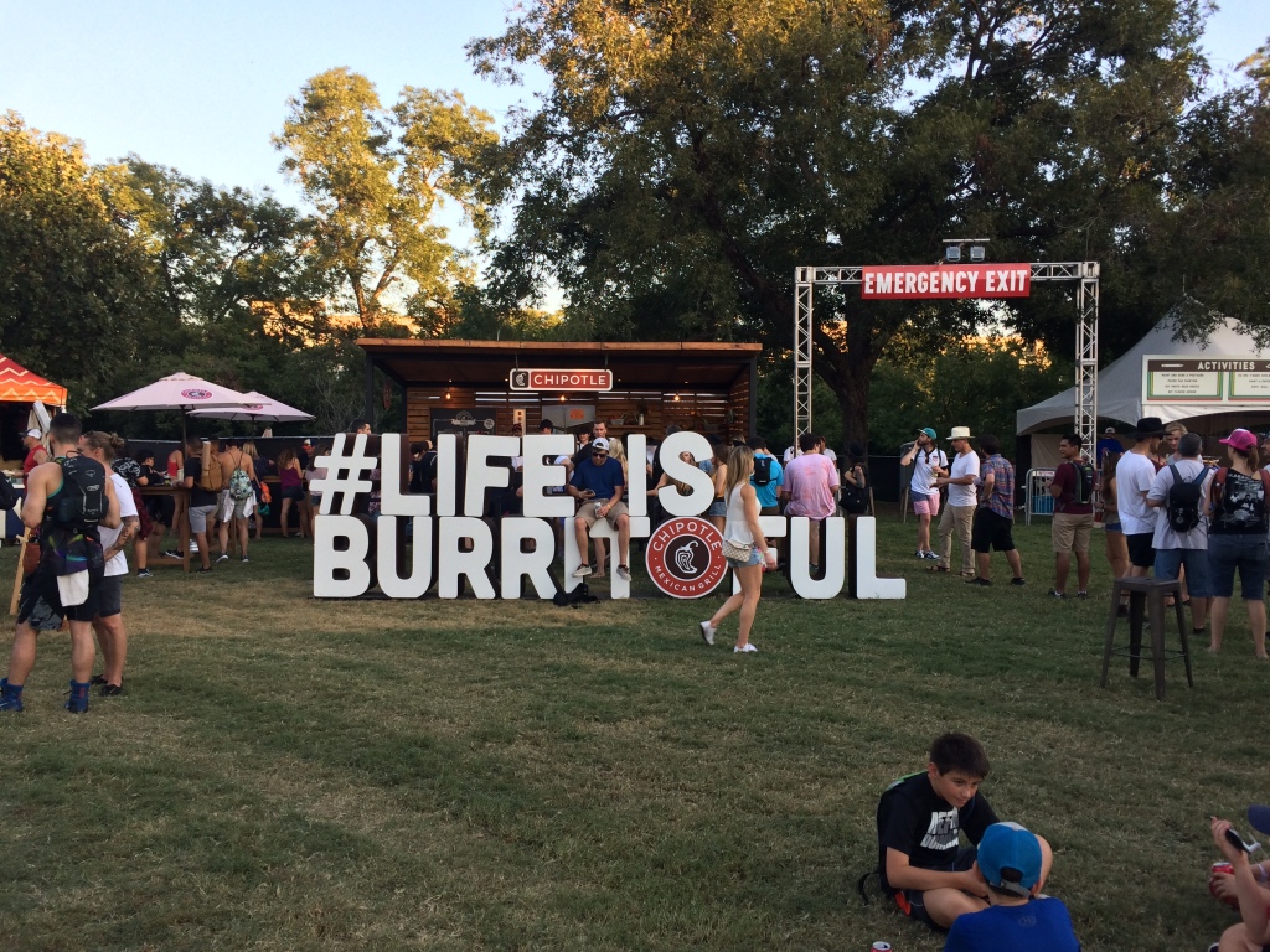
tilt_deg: -2.6
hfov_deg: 61.7
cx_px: 635
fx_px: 1064
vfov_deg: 48.2
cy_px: 476
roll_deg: +0.0
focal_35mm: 29
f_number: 2.2
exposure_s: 1/120
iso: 32
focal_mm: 4.15
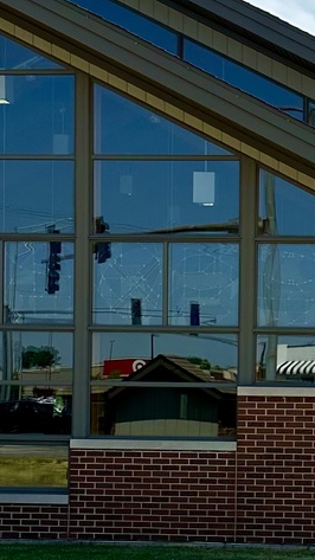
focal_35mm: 83
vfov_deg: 25.4
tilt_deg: -1.5
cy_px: 398
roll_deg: -0.7
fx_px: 1233
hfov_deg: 14.0
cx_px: 397
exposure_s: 1/5848
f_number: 1.78
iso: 80
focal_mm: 6.86
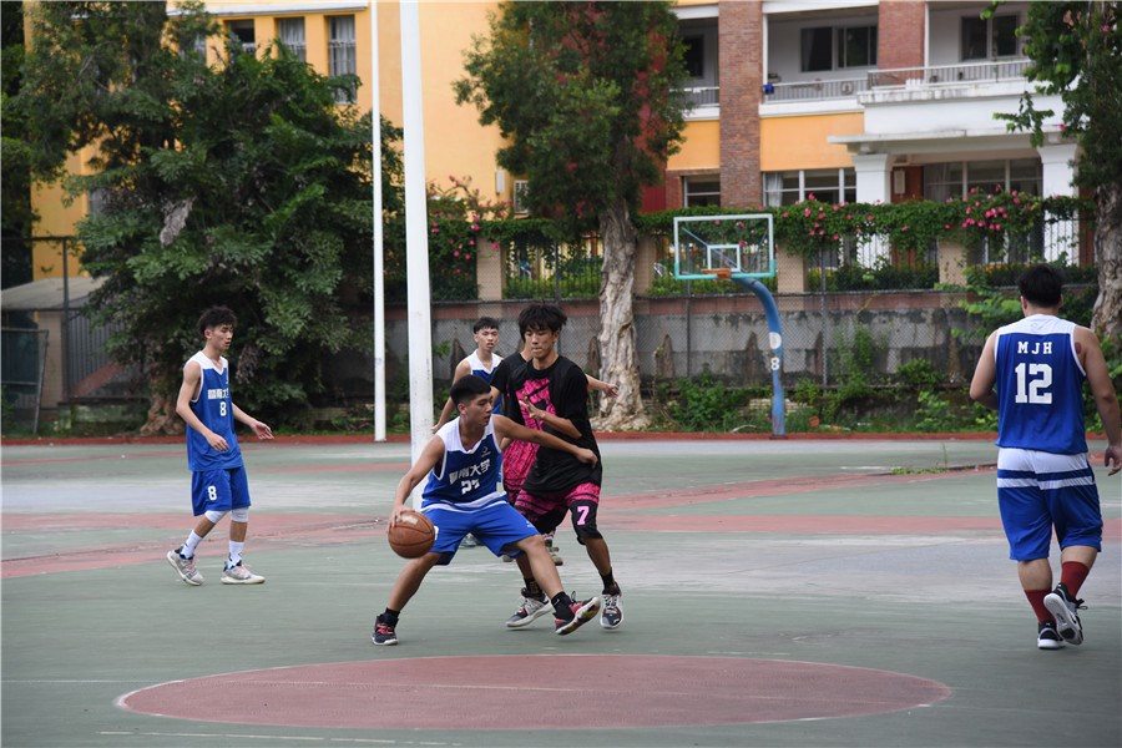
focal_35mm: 120
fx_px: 3740
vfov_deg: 11.4
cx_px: 561
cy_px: 374
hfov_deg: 17.1
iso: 400
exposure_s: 1/400
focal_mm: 120
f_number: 5
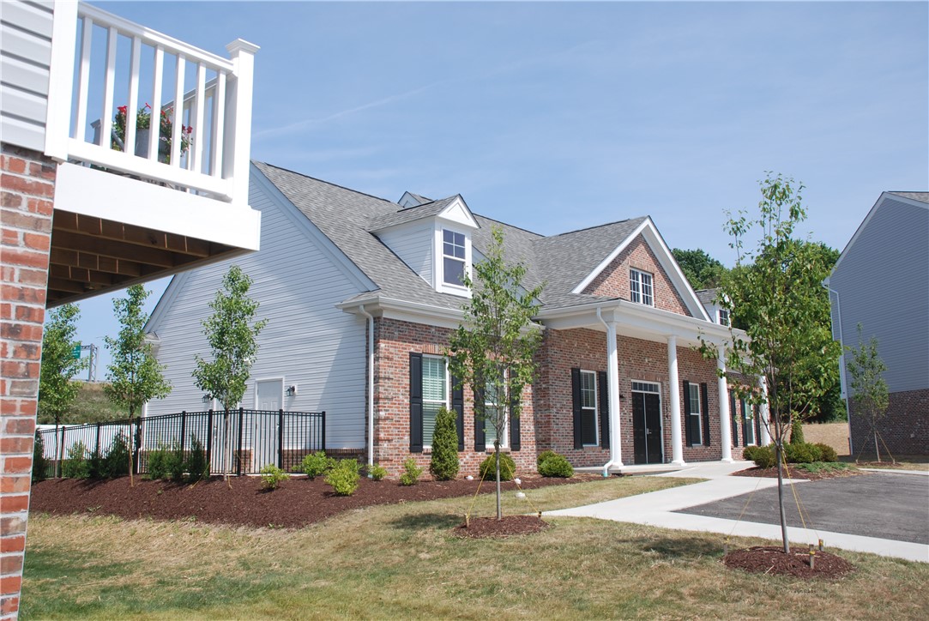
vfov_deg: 43.7
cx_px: 464
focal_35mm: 30
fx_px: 775
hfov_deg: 61.9
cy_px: 310
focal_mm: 20
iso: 100
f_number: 7.1
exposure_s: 1/200
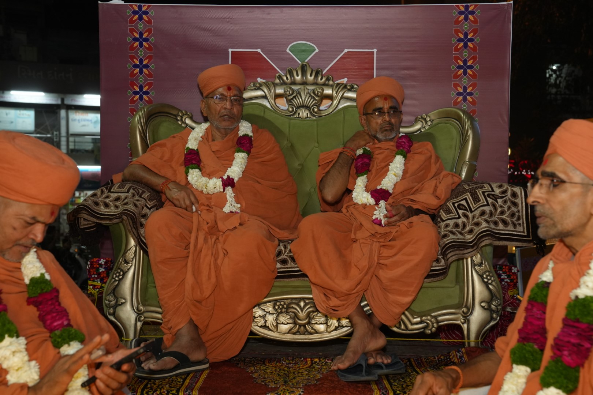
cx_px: 296
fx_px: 774
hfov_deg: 41.9
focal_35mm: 47
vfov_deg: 28.6
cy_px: 198
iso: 2500
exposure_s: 1/125
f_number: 5
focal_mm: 47
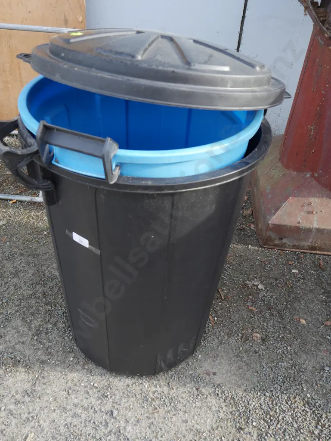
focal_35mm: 32
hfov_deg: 44.2
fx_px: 408
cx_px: 166
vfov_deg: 56.8
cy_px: 220
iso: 200
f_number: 4.5
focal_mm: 16
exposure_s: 1/125
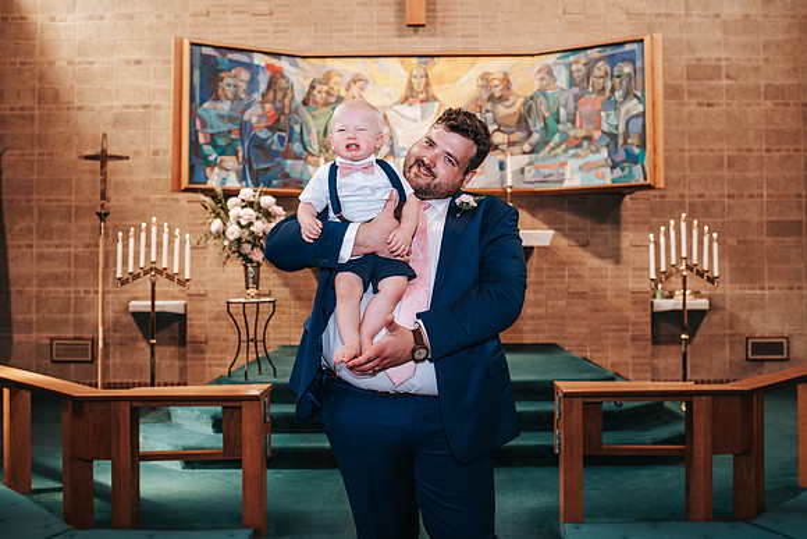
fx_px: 858
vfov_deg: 34.8
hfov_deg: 50.3
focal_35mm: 38
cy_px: 245
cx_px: 428
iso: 1000
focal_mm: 35
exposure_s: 1/125
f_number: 3.2
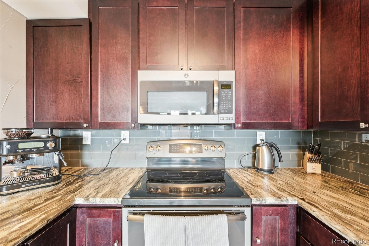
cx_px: 184
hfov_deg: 104.3
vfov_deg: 81.2
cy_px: 123
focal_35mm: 14
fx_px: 143
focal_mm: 14
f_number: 8
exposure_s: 1/2.5
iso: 400
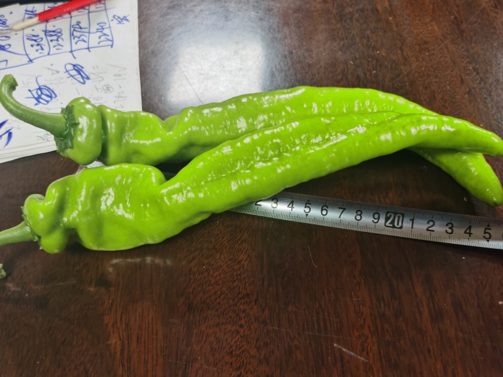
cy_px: 188
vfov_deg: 51.4
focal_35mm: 27
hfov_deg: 65.3
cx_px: 252
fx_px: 392
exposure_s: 1/100
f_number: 1.6
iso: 80
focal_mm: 5.56
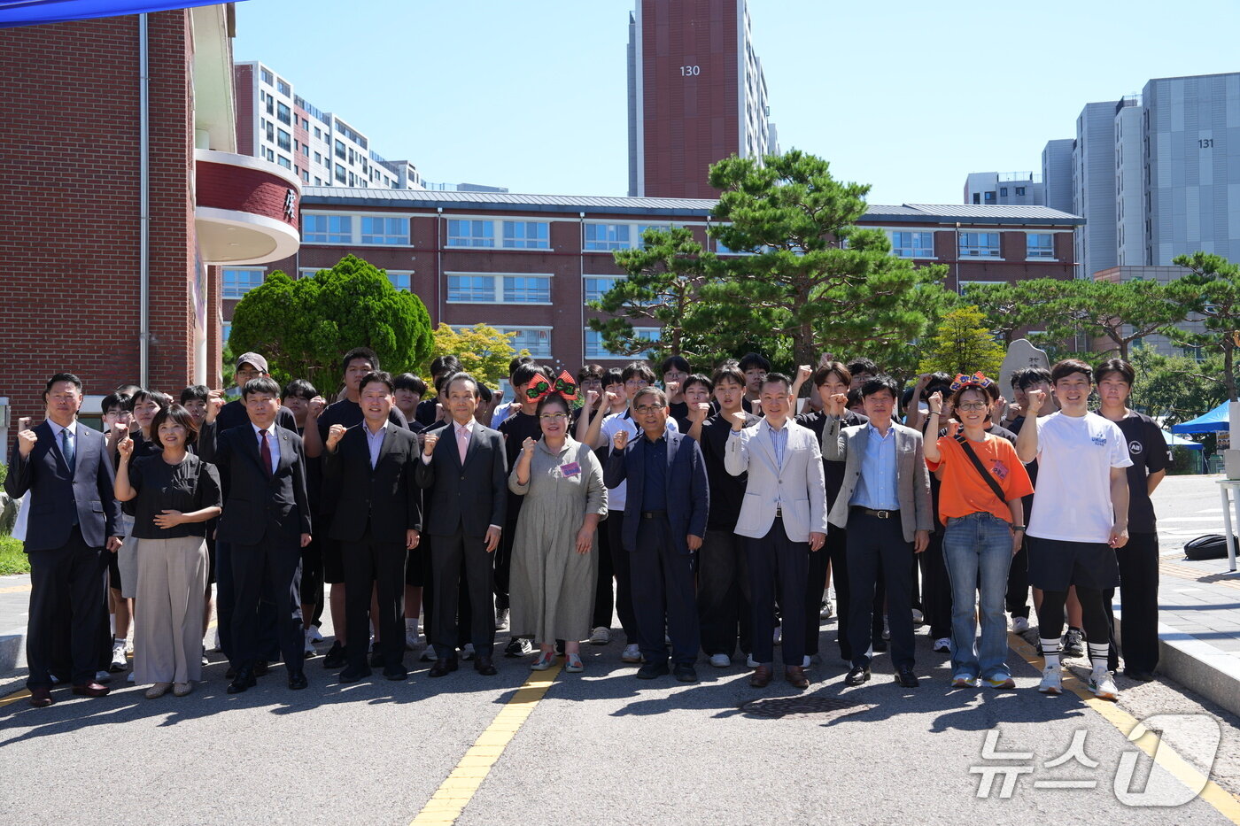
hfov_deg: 45.4
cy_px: 413
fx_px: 1481
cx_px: 620
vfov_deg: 31.2
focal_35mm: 43
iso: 100
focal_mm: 43
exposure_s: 1/200
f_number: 5.6
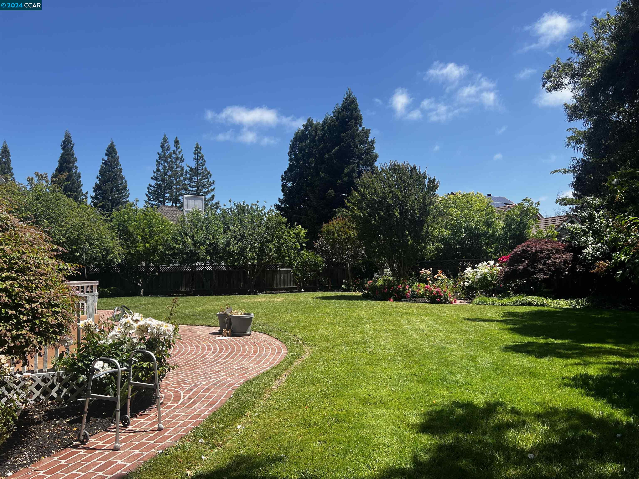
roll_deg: +1.0
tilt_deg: +2.7
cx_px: 320
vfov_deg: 53.1
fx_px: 480
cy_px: 240
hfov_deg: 67.3
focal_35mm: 26
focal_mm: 5.7
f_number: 1.5
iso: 50
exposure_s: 1/3165
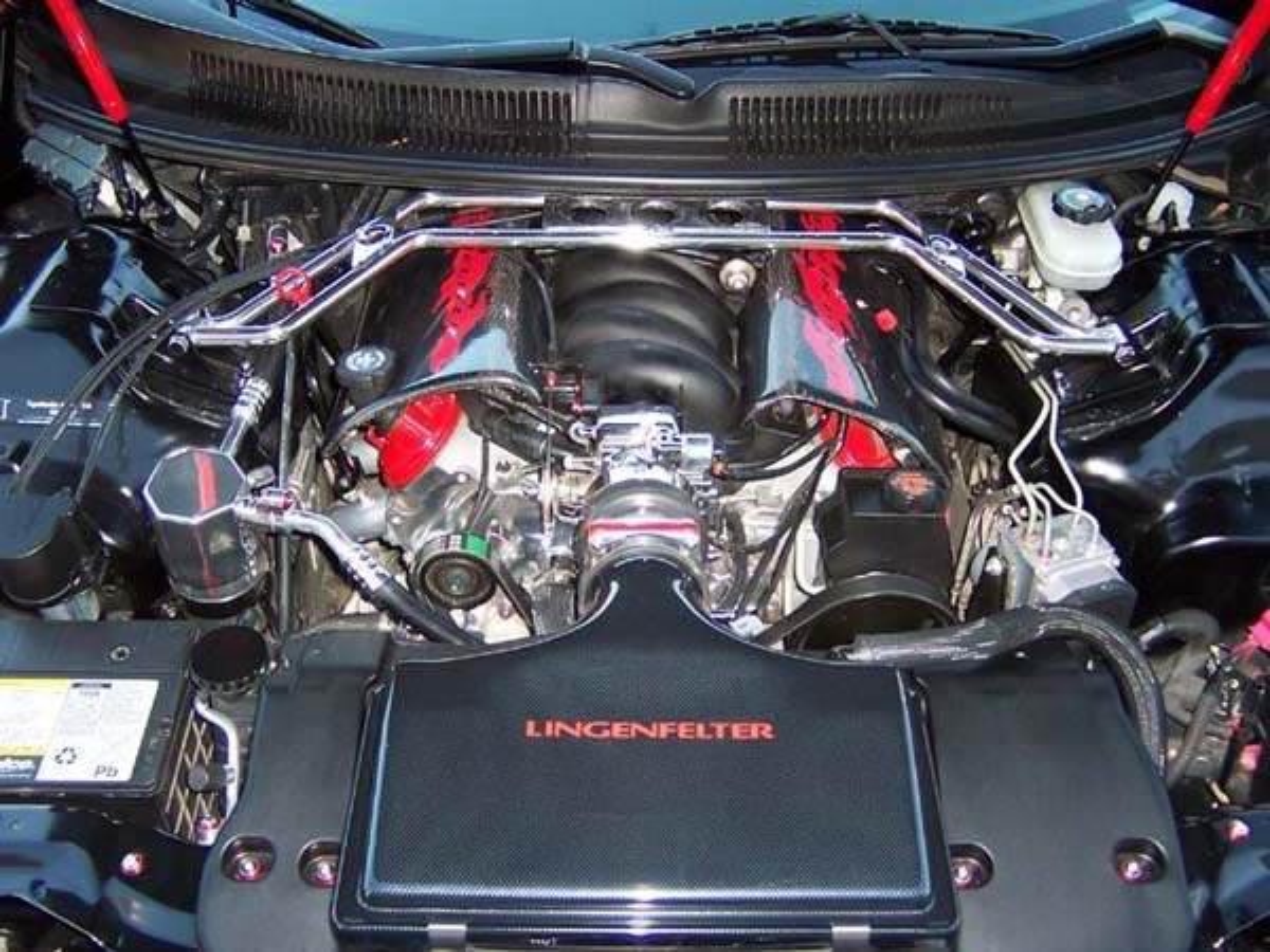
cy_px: 476
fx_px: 1321
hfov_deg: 51.4
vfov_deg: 39.7
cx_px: 635
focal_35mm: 36
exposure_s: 1/60
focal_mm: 5.6
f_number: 2.8
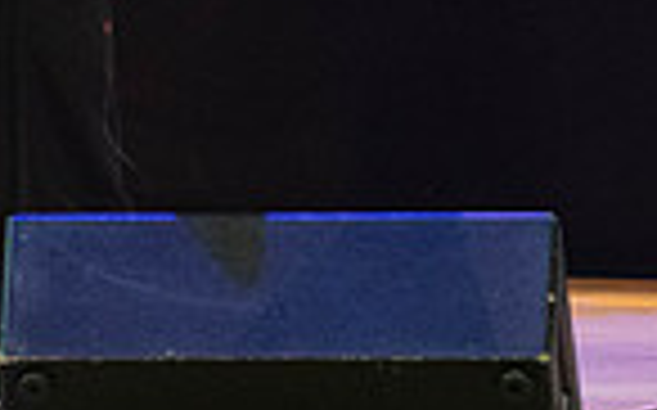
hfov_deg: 1.3
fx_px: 29557
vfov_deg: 0.8
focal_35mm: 1652
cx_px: 220
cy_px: -256
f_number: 5.6
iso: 3200
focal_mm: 367
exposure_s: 1/250
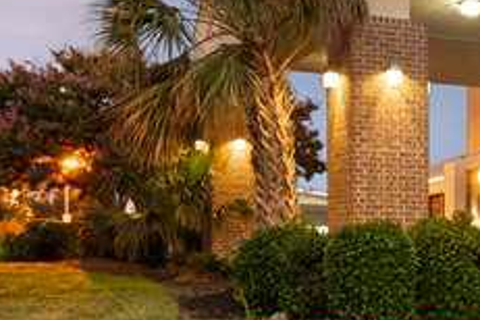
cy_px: -82
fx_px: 827
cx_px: 710
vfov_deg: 20.3
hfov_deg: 25.1
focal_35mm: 62
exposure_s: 6
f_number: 8
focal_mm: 14
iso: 200
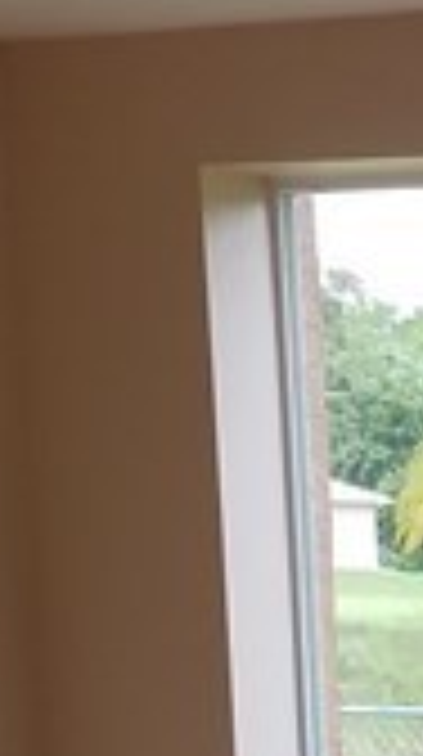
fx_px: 3464
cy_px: 1184
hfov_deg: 6.6
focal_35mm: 173
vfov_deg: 11.8
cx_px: 1026
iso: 40
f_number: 1.7
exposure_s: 1/155
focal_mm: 4.2
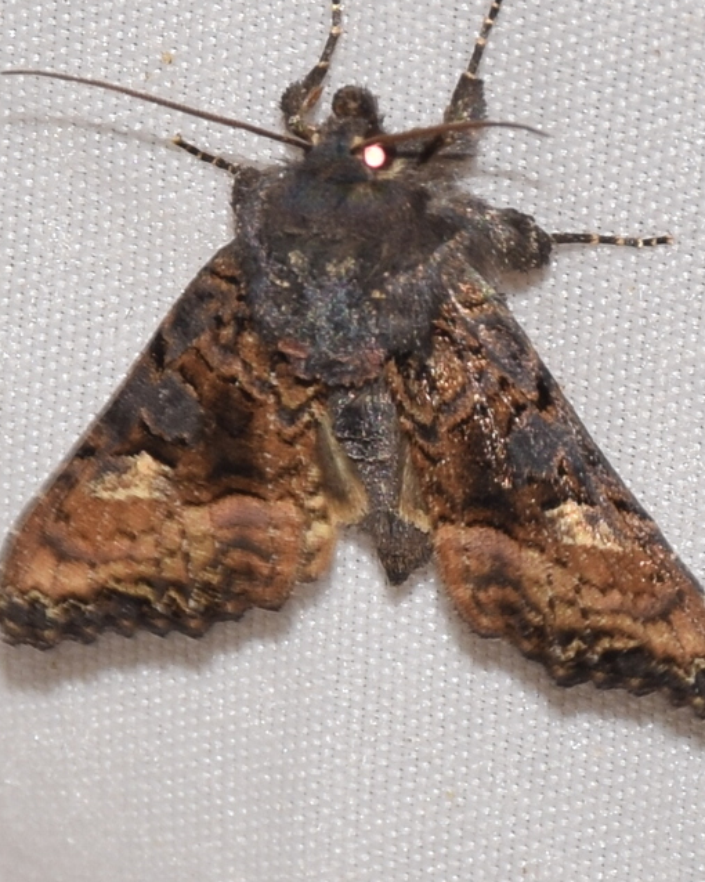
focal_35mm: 296
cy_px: 441
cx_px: 320
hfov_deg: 5.2
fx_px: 7724
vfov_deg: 6.5
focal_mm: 140
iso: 100
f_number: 11
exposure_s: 1/160
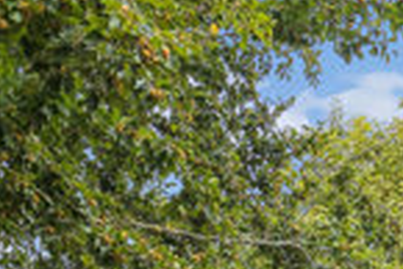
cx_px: 261
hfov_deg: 20.5
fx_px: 1109
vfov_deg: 11.7
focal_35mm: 99
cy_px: 611
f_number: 6.3
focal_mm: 18
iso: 250
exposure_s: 1/250
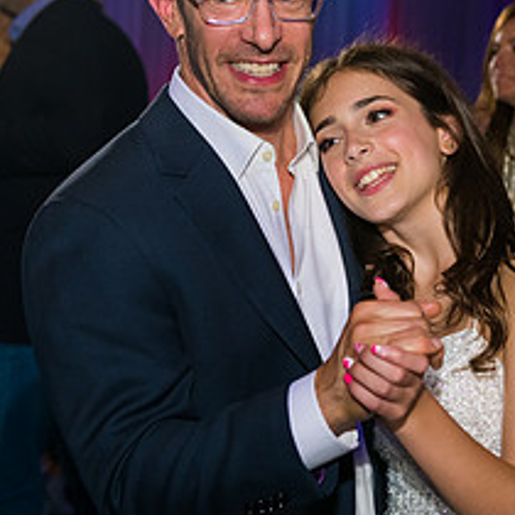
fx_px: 1380
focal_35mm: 82
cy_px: 170
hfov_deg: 20.9
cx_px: 402
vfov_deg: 21.1
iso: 1600
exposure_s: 1/125
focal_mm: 35
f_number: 3.2
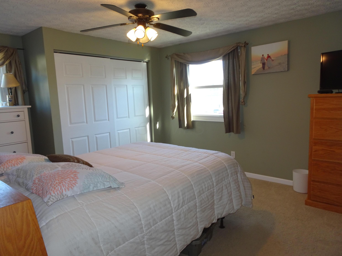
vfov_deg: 56.8
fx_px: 237
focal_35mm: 24
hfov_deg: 71.6
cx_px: 171
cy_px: 128
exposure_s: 1/30
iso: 100
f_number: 3.5
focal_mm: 4.1
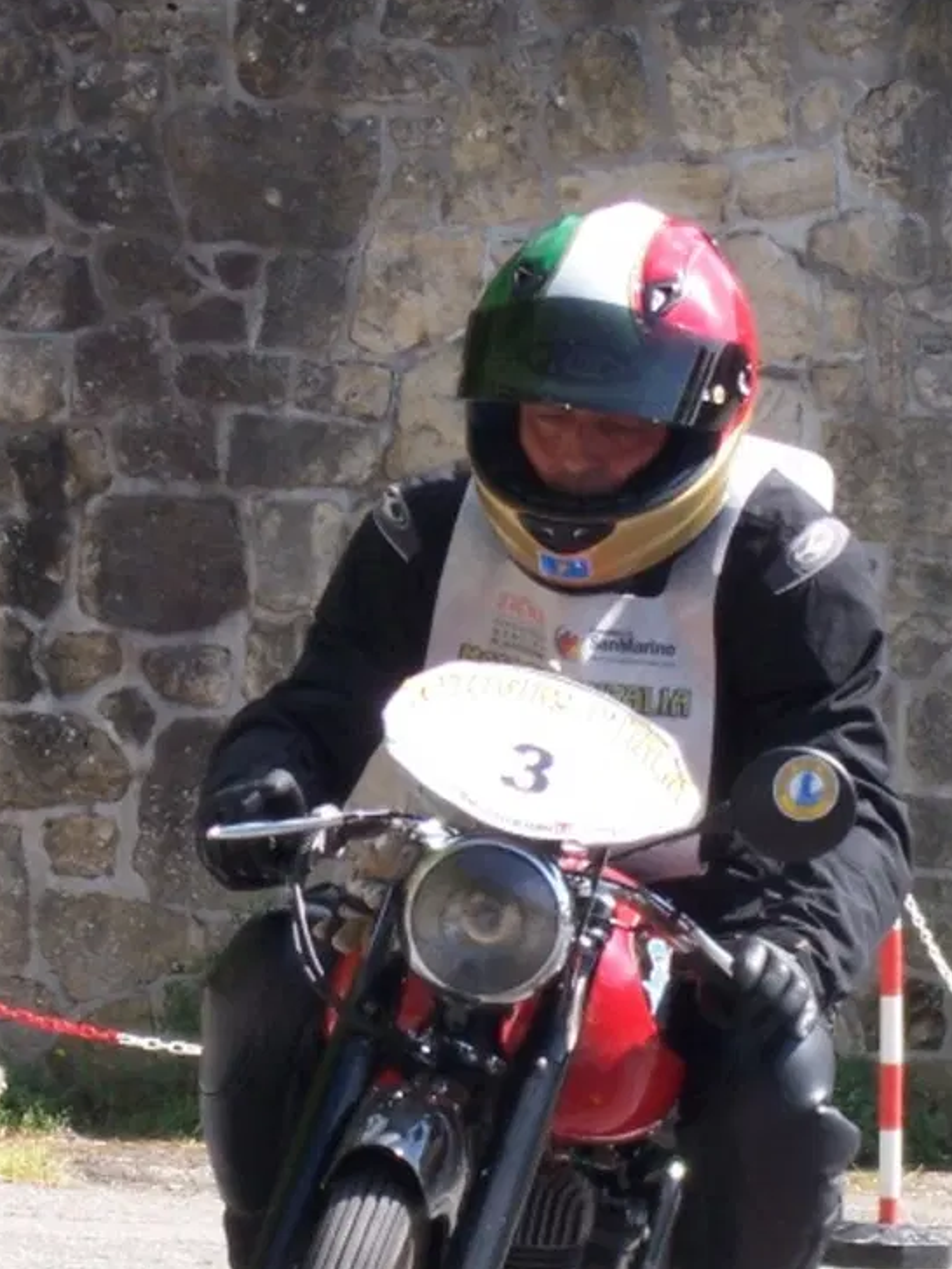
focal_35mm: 290
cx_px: 645
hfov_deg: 5.1
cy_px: 1161
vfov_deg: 6.8
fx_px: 10634
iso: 80
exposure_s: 1/180
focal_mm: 22
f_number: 4.8
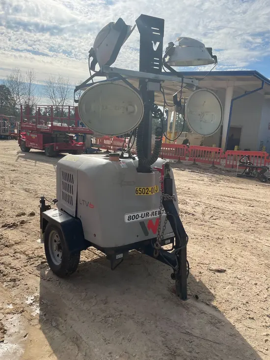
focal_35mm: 26
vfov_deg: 67.3
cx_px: 135
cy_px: 180
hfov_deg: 53.1
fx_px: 270
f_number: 1.6
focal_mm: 4.2
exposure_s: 1/6494
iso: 50
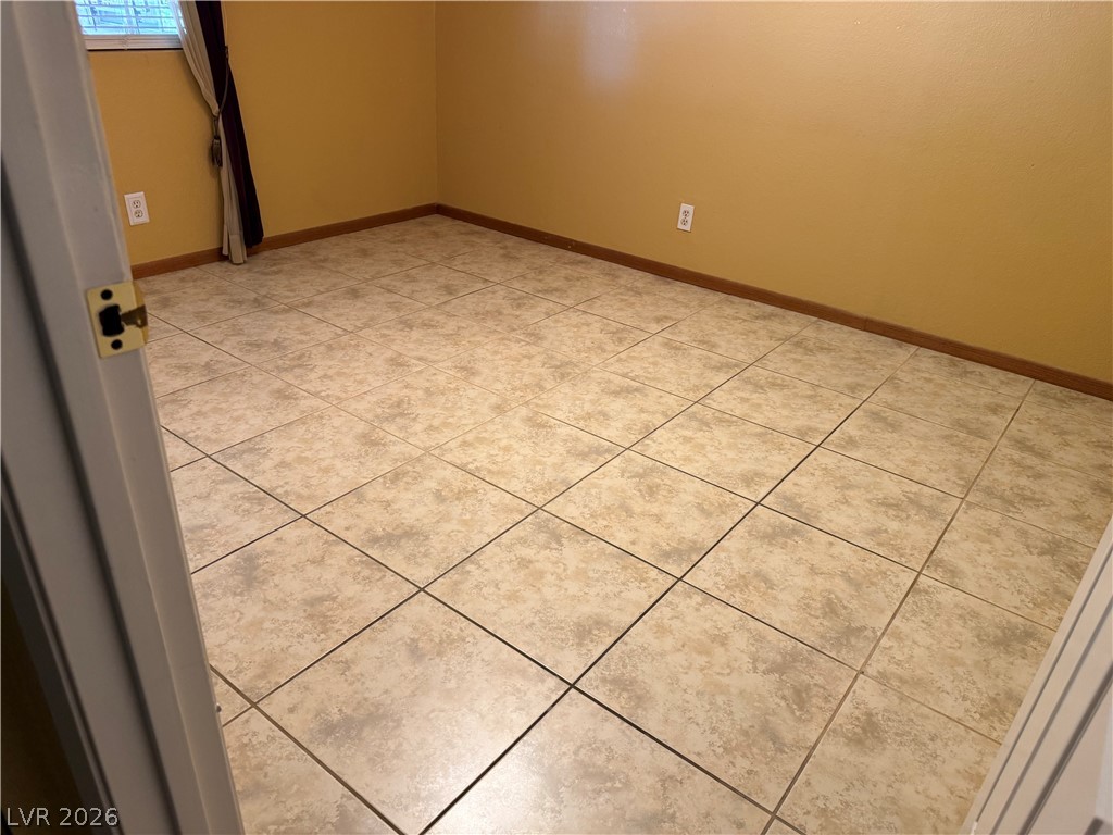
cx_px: 556
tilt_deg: -28.5
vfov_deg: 56.8
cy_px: 418
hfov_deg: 71.6
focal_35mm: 24
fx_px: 772
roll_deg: -3.7
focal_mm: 6.76
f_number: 1.78
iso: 320
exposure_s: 1/60
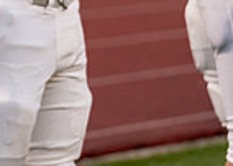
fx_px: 3165
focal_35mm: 479
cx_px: -302
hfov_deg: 4.1
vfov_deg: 3.0
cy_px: -166
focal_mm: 103
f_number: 2.8
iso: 1250
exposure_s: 1/500
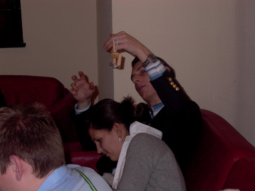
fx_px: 604
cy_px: 96
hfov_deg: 23.8
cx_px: 129
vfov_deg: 18.0
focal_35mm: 82
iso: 100
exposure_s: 1/64.2
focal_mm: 17.36
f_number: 2.39
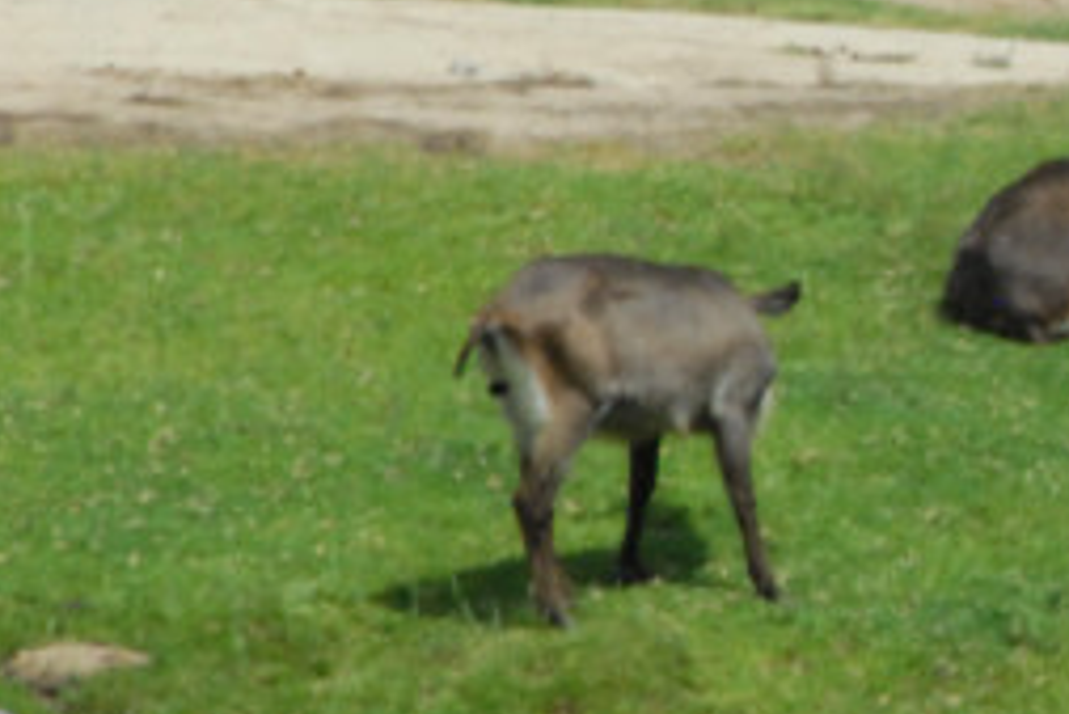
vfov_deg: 1.4
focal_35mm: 950
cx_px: 1635
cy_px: 49
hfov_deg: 2.2
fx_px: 28225
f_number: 36
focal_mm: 200
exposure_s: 1/125
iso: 1100
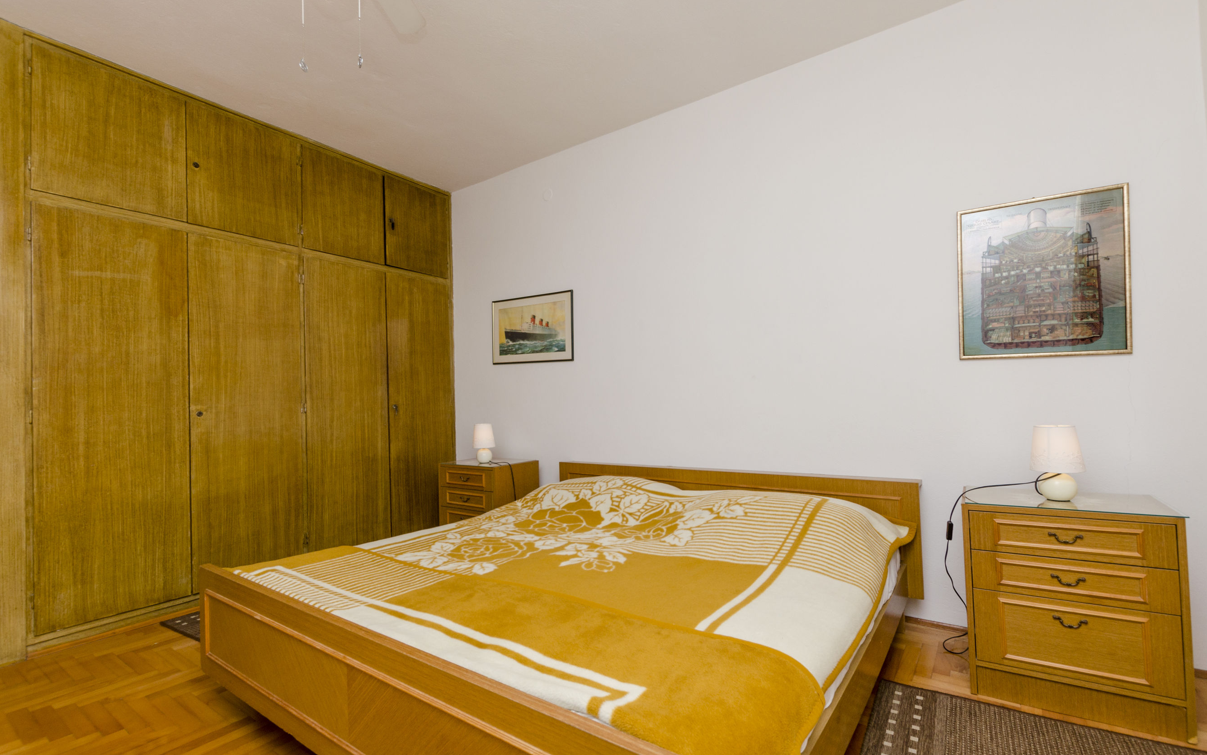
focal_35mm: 16
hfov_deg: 97.8
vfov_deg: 71.2
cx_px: 588
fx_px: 526
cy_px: 392
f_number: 8
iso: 125
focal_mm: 10
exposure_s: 1/160
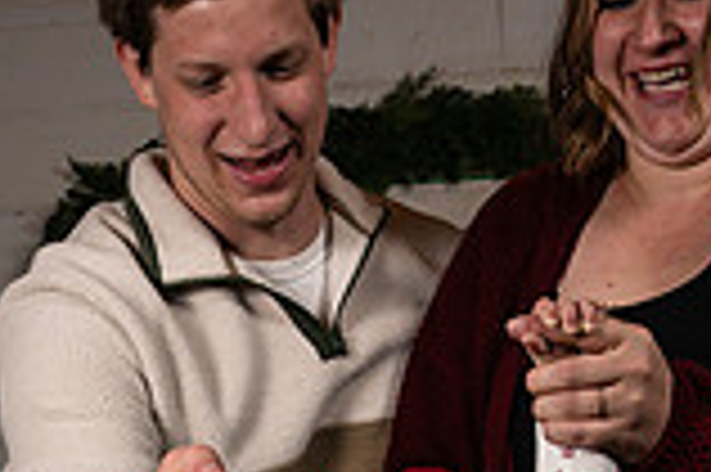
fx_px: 1933
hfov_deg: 20.8
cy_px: 903
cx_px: 248
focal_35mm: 98
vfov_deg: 12.5
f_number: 5.6
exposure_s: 1/250
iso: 320
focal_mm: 24
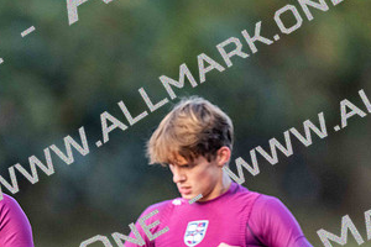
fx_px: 11964
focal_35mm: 1161
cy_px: 206
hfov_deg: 1.8
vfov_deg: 1.2
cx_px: 132
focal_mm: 600
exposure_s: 1/2500
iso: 4500
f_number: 4
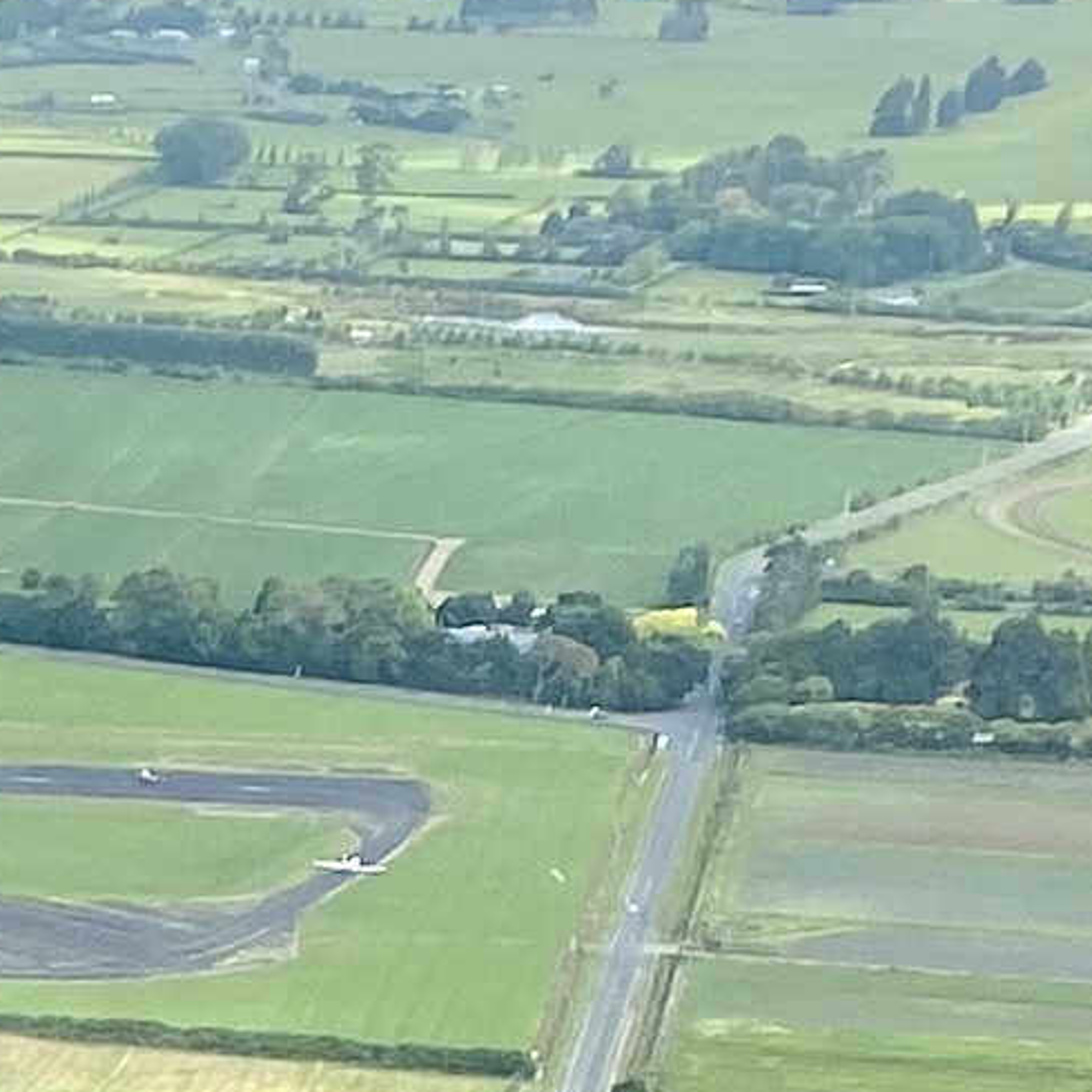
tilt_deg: -23.3
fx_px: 6745
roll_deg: -2.5
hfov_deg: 8.0
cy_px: 2266
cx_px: -2137
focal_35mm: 189
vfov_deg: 8.7
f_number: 1.8
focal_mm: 4.25
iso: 32
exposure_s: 1/782
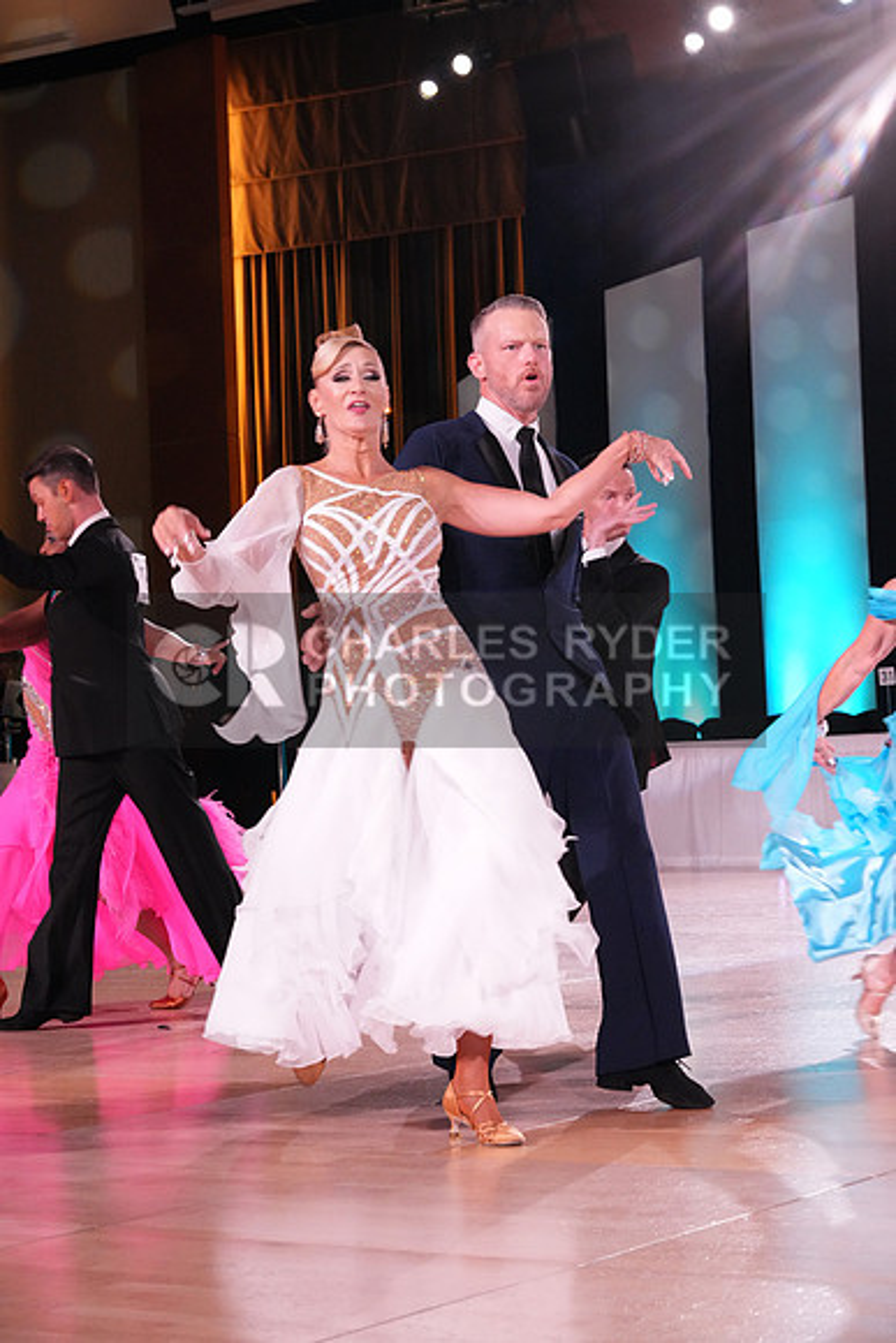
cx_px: 448
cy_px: 672
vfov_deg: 24.5
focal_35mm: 83
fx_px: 3097
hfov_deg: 16.5
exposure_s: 1/200
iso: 6400
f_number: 8
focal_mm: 83
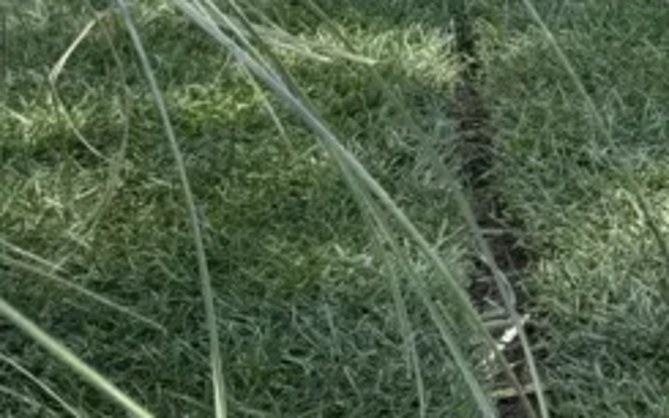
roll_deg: +4.5
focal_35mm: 115
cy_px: 30
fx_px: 2096
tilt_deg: -13.5
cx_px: 756
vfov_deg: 11.3
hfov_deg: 17.5
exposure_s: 1/694
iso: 64
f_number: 1.6
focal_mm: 5.96
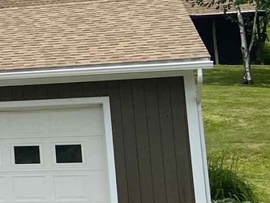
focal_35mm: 125
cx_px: -303
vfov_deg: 11.8
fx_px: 975
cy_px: 29
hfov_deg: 13.2
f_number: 1.5
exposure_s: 1/5882
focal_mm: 5.7
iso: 50
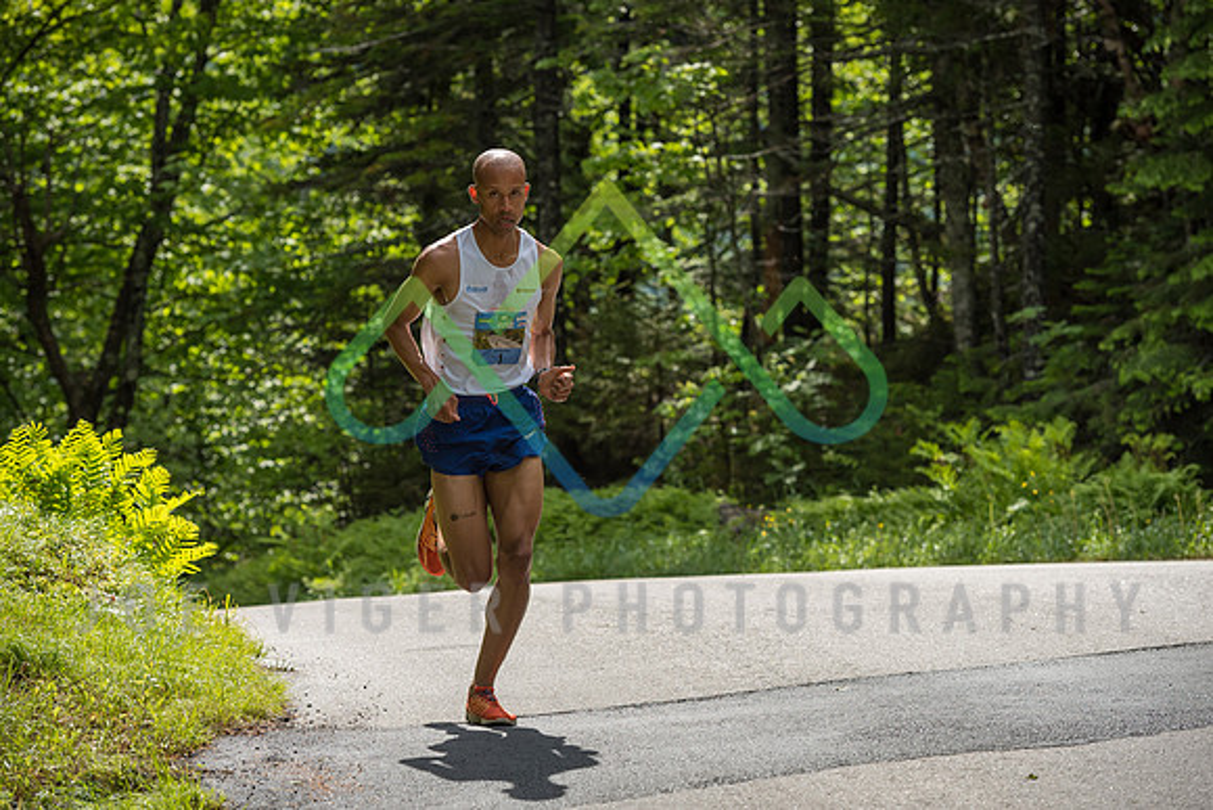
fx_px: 4381
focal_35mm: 130
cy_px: 405
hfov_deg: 15.8
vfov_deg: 10.6
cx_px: 606
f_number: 5.6
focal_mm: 130
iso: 640
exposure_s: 1/2500
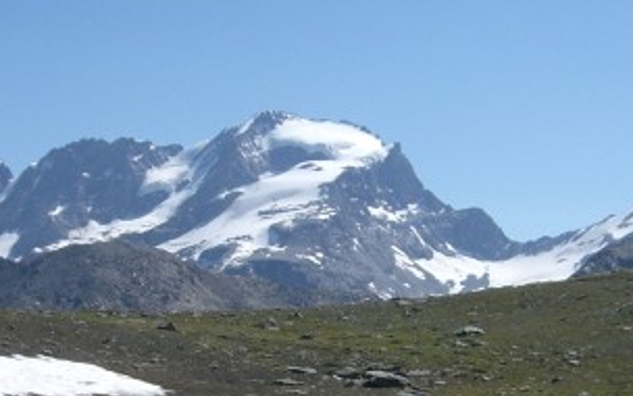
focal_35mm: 106
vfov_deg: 12.2
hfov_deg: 19.6
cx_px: 289
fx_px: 1829
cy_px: 367
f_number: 8
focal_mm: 7.9
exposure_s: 1/320
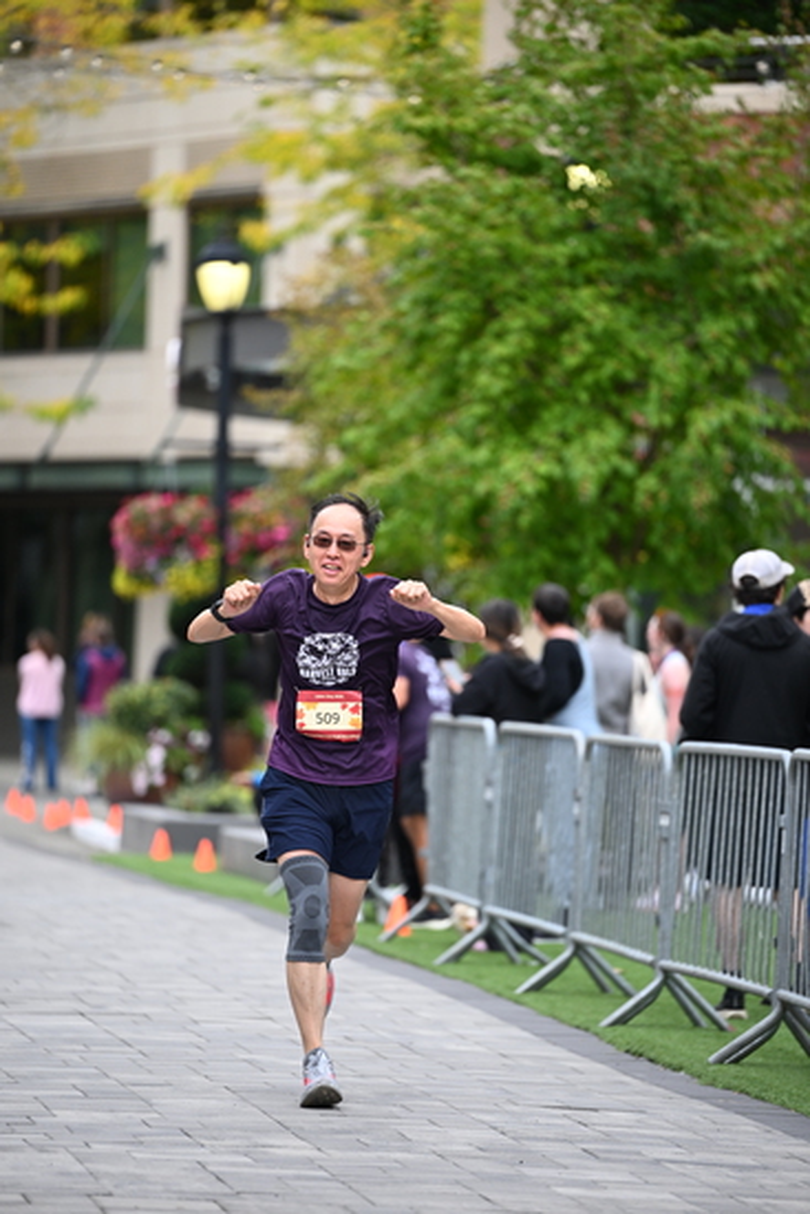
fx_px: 6745
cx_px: 405
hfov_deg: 6.9
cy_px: 607
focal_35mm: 200
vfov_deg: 10.3
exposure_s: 1/2000
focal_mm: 200
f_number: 2.8
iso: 800
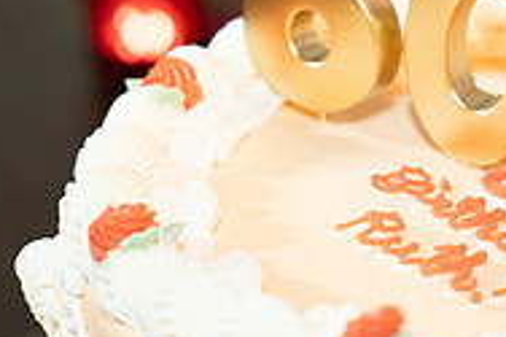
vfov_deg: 6.3
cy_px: -53
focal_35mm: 216
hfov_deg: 9.4
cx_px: 568
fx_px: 3033
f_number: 2.8
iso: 1600
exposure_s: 1/125
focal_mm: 70
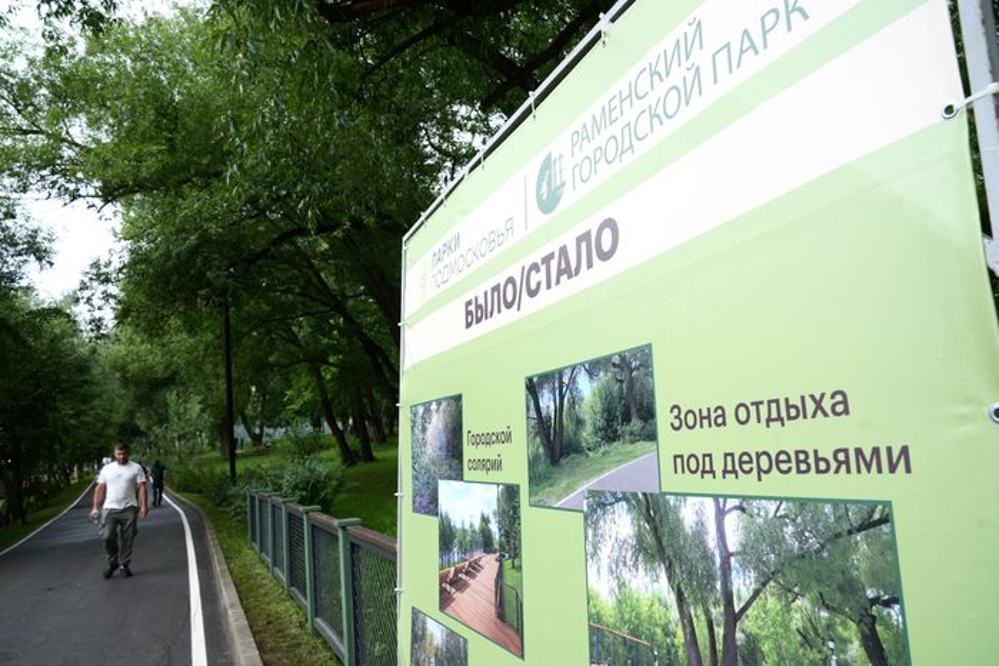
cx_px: 500
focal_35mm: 24
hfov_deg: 73.7
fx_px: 666
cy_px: 333
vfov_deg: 53.1
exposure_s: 1/250
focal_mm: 24
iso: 400
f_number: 9
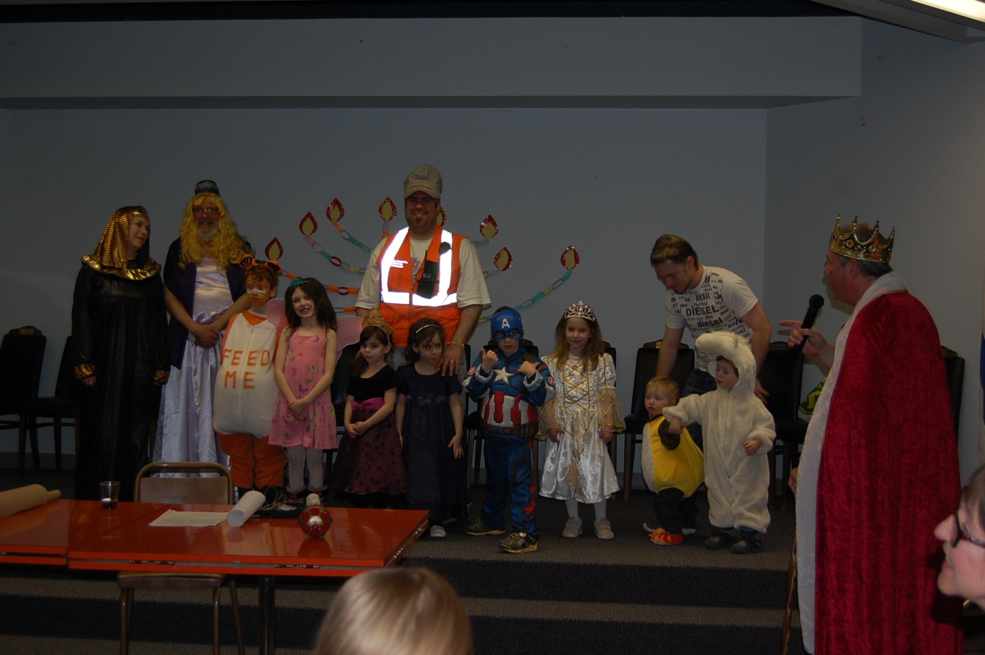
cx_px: 492
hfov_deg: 42.4
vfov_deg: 28.9
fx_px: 1271
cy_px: 328
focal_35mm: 46
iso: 400
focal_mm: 31
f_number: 4.5
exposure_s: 1/60
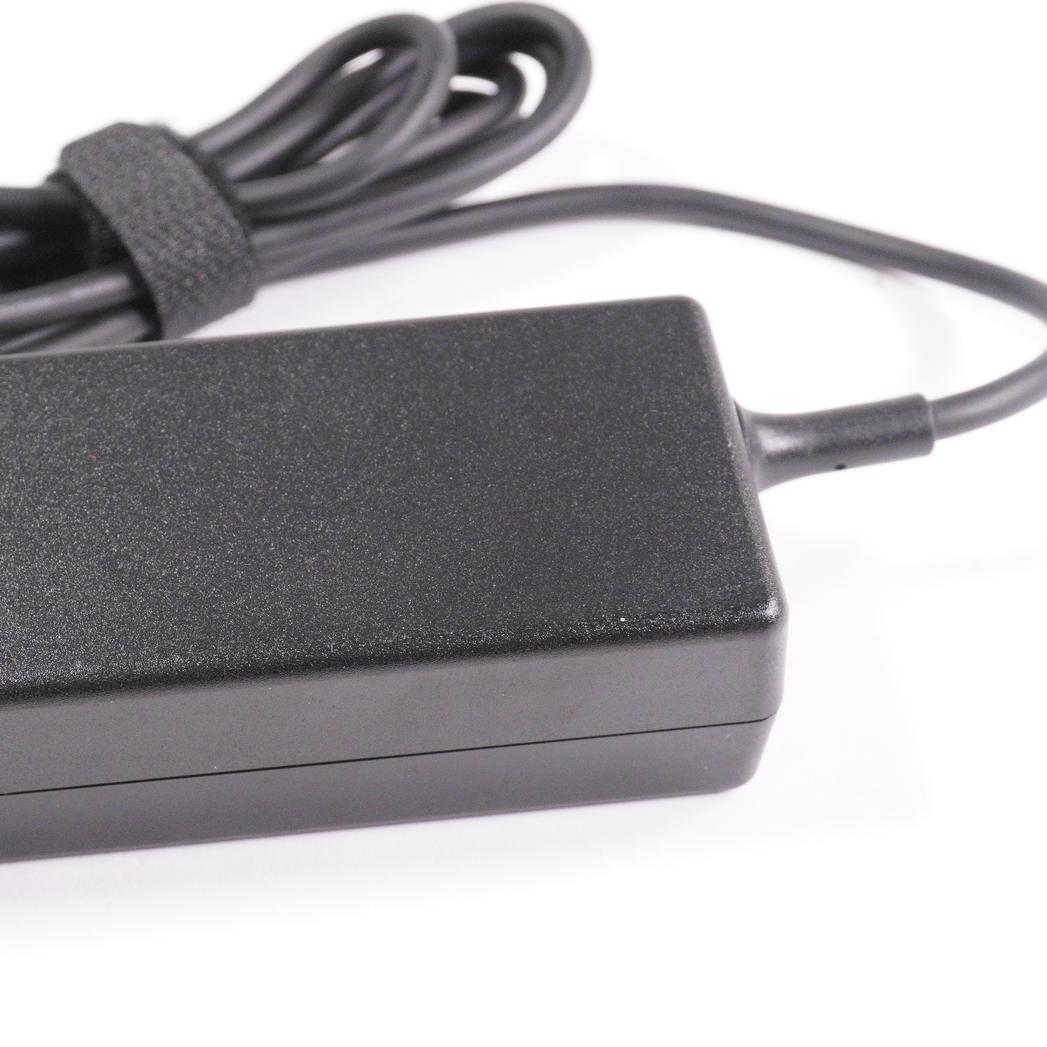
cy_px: 551
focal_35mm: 72
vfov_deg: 24.0
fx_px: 2464
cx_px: 255
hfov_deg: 23.7
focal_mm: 32
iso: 2500
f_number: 9
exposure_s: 1/250
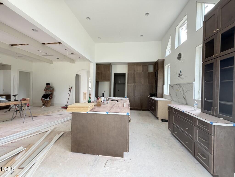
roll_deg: +0.3
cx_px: 118
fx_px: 95
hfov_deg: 102.1
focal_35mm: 14
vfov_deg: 85.7
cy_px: 88
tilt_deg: -0.6
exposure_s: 1/121
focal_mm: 2.22
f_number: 2.2
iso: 200
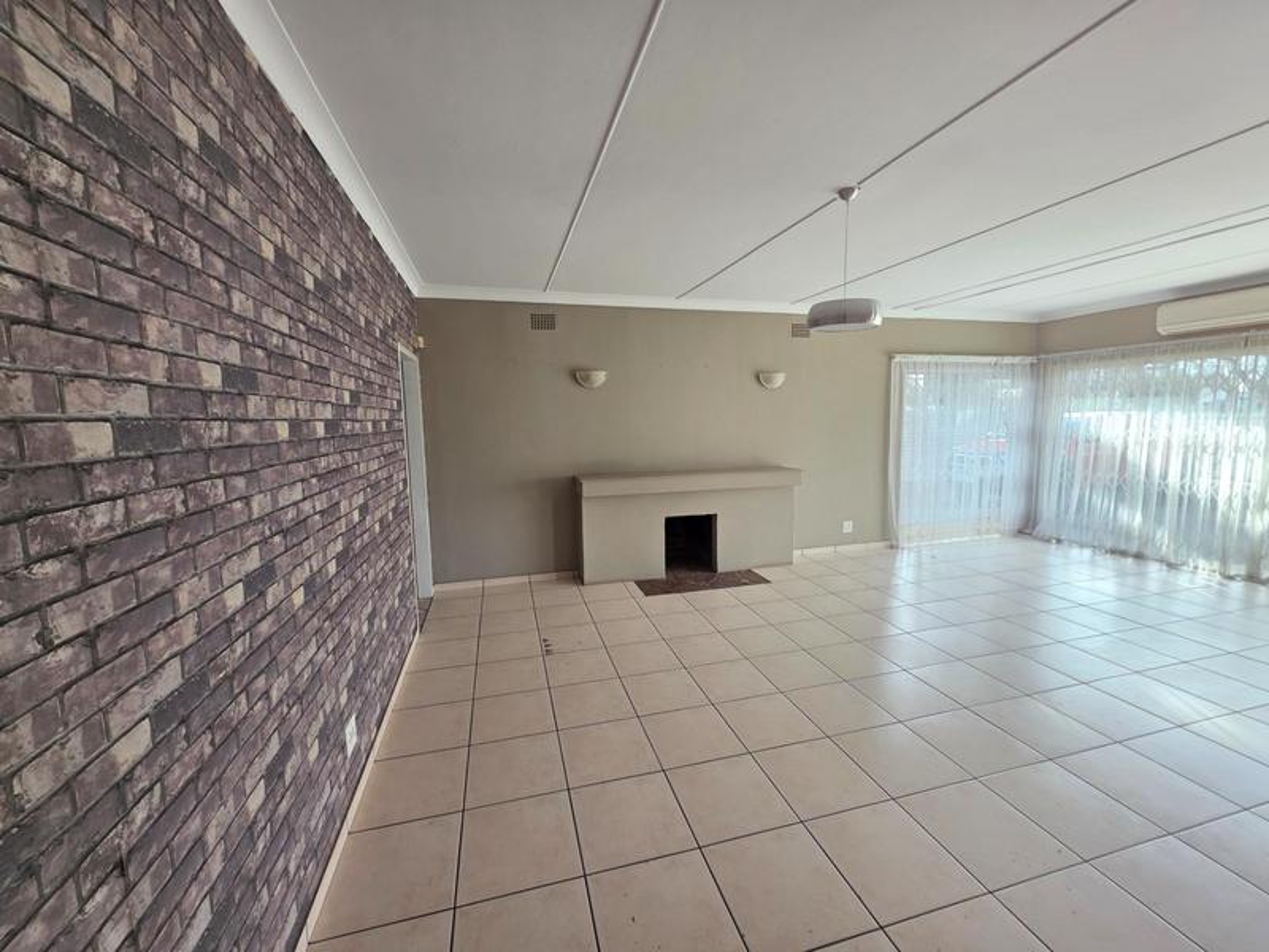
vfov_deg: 89.9
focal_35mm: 13
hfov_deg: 106.2
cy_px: 476
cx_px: 634
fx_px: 477
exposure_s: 1/100
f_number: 1.9
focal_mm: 2.2
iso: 160
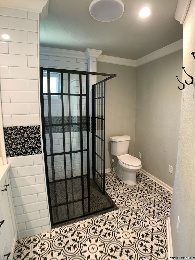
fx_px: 195
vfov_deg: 67.3
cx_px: 98
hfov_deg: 53.1
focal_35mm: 26
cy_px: 130
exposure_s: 1/60
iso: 200
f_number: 1.8
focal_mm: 4.25
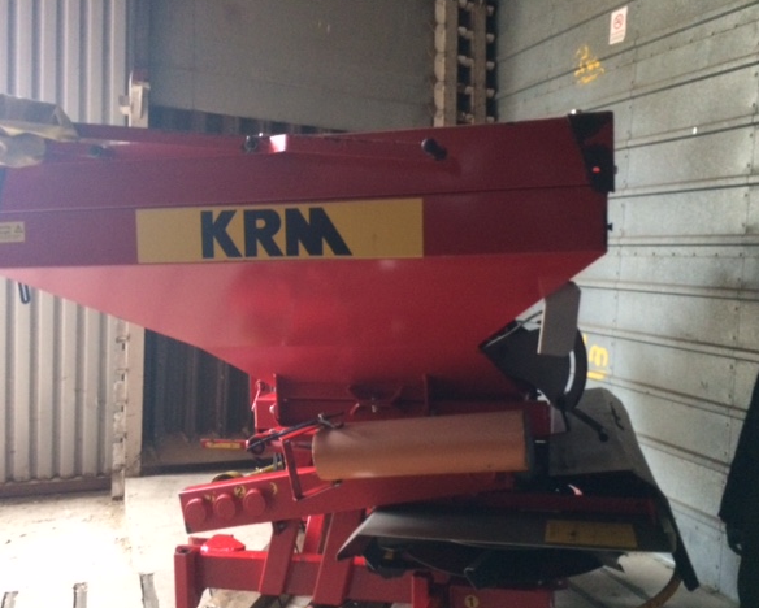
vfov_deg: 47.2
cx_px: 392
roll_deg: -0.9
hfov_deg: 57.1
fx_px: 697
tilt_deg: -1.3
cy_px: 305
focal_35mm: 31
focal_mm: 4.15
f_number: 2.2
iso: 400
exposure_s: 1/17
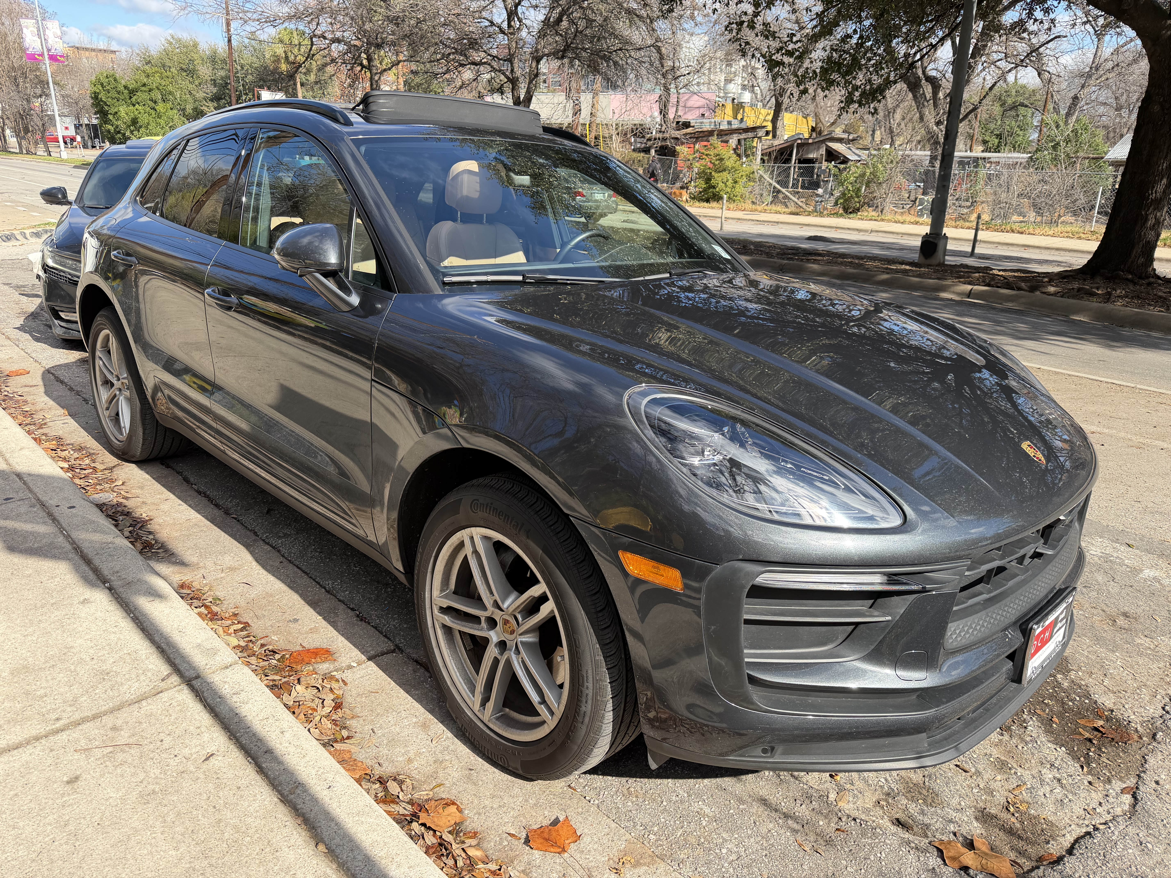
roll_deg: -1.1
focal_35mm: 24
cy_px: 439
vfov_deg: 56.8
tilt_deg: -15.9
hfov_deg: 71.6
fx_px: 812
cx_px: 586
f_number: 1.78
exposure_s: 1/1106
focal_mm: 6.76
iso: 100
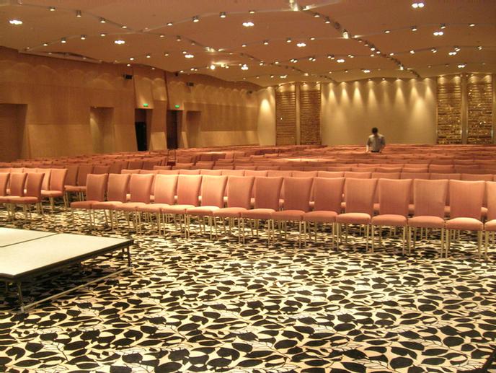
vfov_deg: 40.7
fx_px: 502
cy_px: 186
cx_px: 248
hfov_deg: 52.6
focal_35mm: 35
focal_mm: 5.4
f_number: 2.8
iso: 200
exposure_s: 1/5.9
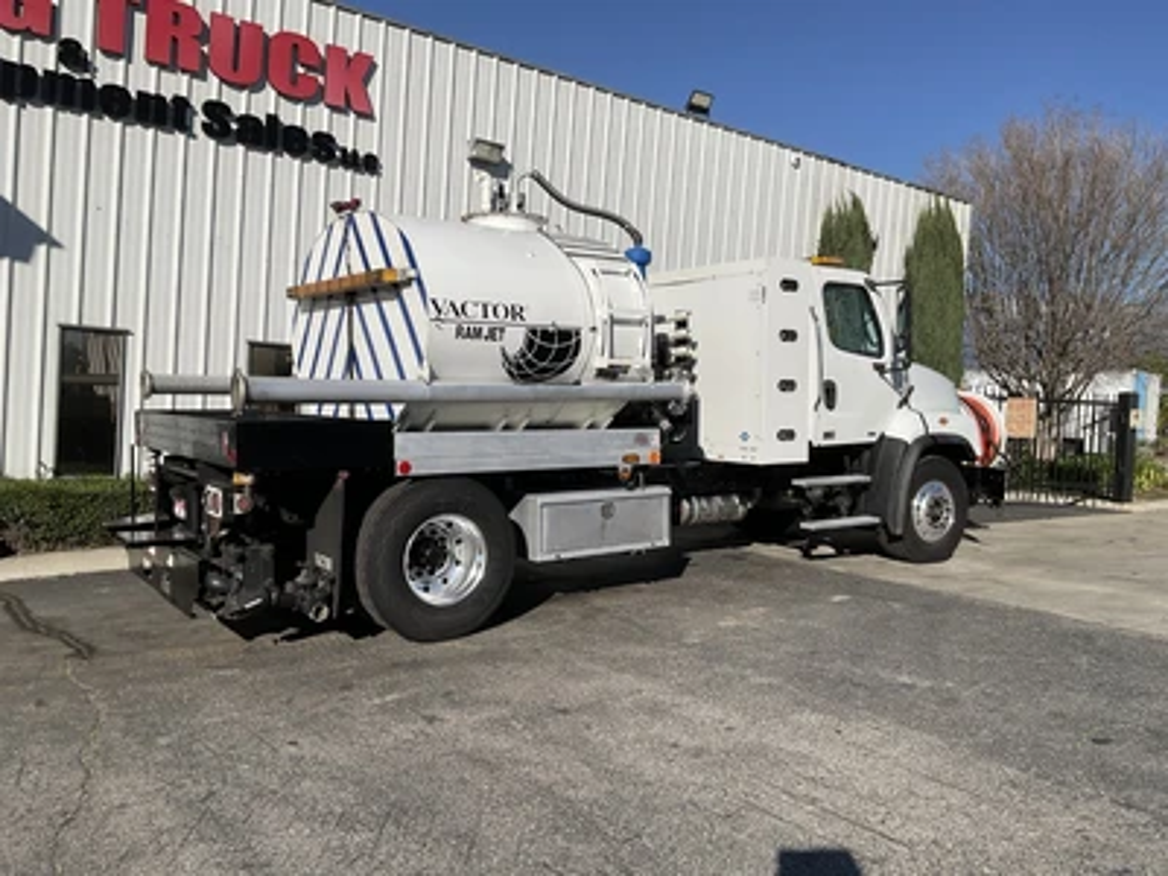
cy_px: 438
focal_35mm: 29
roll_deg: -4.5
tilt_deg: -1.3
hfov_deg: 61.7
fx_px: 979
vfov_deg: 48.2
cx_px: 584
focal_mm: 3
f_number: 1.8
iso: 20
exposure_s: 1/4065
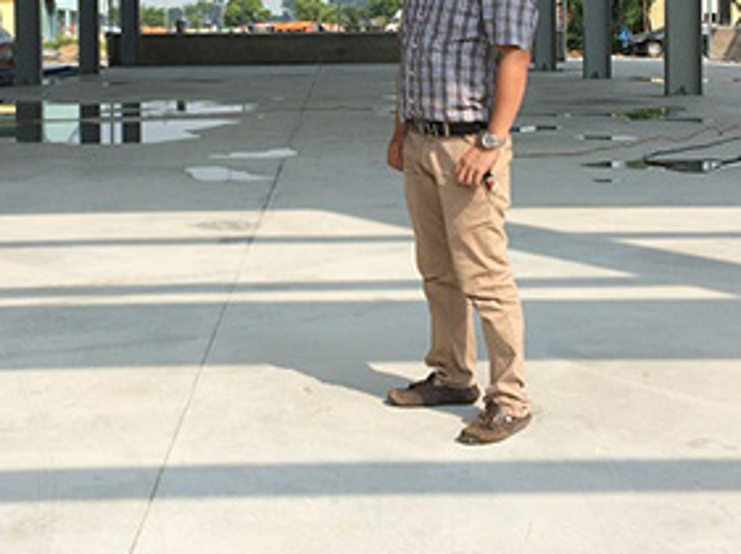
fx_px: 1325
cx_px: 332
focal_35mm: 62
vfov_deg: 23.0
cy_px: 61
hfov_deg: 31.2
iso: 32
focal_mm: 4.15
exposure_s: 1/2160
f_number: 2.2
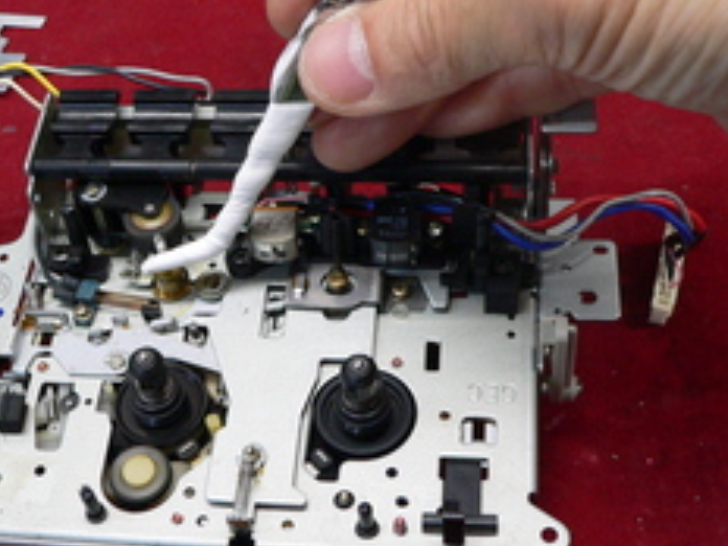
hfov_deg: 32.7
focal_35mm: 59
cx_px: 336
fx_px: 1241
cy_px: 212
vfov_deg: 24.8
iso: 200
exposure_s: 1/25
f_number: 2.8
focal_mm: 6
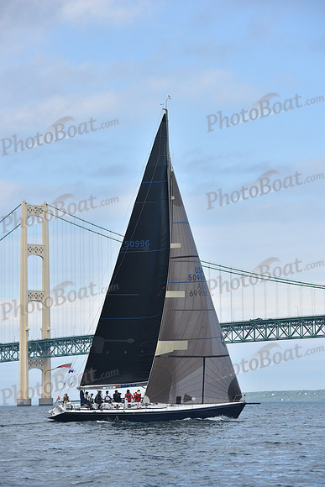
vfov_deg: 15.8
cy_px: 244
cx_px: 162
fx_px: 1759
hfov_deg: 10.6
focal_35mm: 130
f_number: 6.3
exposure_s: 1/800
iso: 250
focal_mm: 130
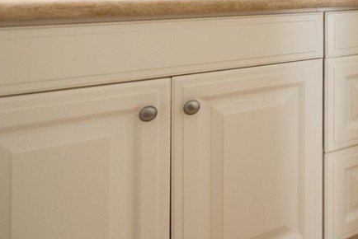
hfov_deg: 44.5
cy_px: -27
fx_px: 328
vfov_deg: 34.3
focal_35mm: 33
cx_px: 389
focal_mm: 14
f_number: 3.2
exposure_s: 1/60
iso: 800
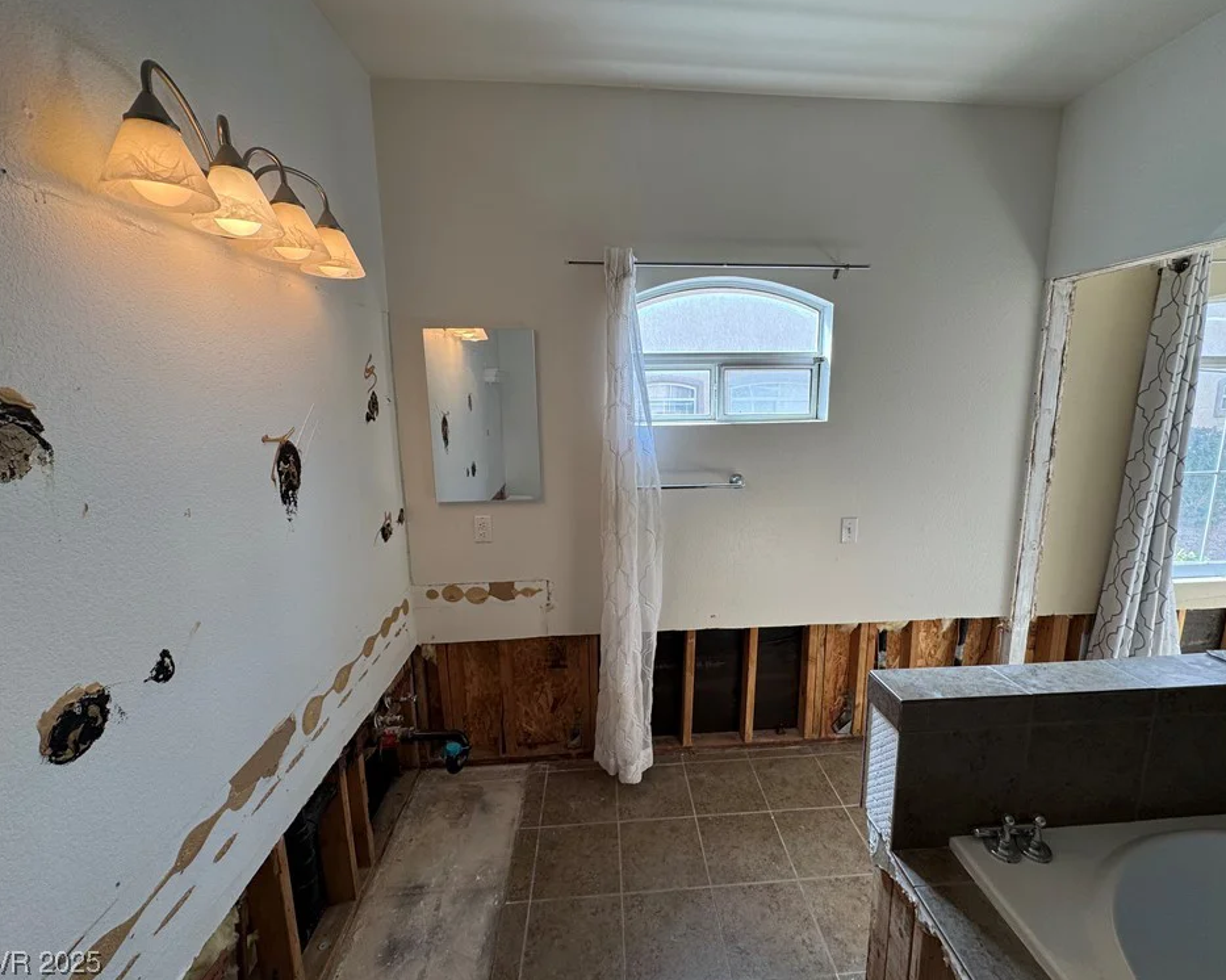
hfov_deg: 96.7
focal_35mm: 15
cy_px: 487
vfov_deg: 84.0
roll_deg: +0.0
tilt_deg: -11.7
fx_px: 544
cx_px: 641
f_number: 2.2
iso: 50
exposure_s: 1/120
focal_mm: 2.22
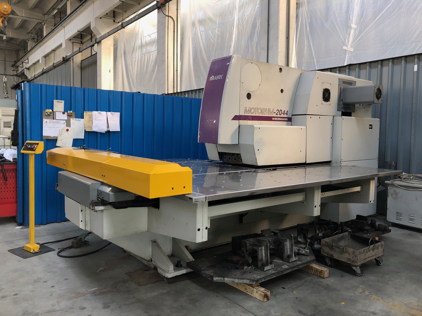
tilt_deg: -3.2
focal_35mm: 28
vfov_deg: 49.7
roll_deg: -0.8
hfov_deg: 63.4
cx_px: 211
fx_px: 341
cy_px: 158
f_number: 1.8
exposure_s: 1/20
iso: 32
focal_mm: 3.99
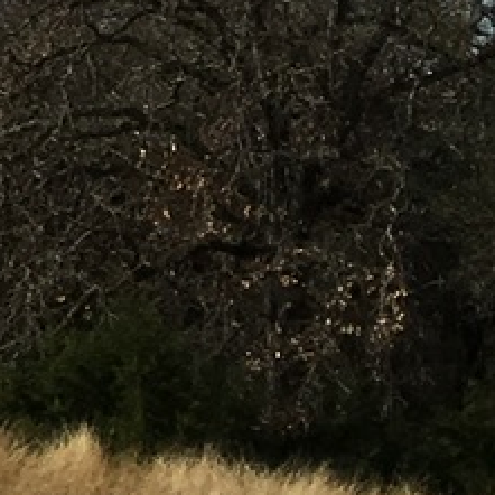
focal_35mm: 238
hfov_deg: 6.1
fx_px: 3850
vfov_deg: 7.3
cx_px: -1476
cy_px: 457
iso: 25
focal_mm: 4.15
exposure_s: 1/2849
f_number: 2.2
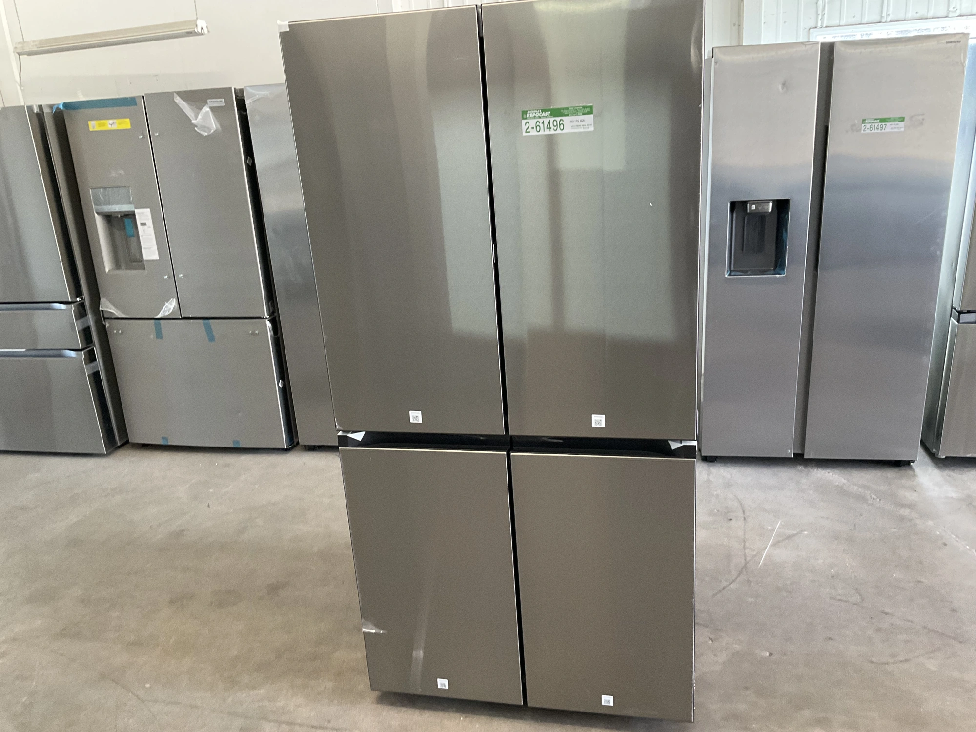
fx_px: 818
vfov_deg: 48.2
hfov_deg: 61.7
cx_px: 488
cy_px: 366
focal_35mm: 29
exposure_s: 1/60
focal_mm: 3
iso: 160
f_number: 1.8
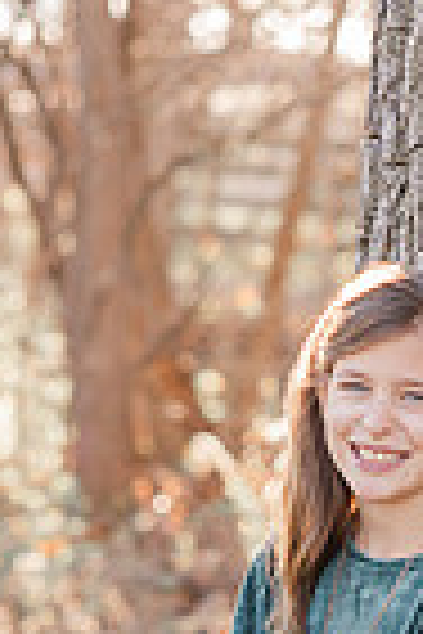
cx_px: 288
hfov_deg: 5.1
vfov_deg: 7.5
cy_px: 850
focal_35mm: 271
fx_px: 4776
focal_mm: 85
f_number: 3.5
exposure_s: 1/400
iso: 320
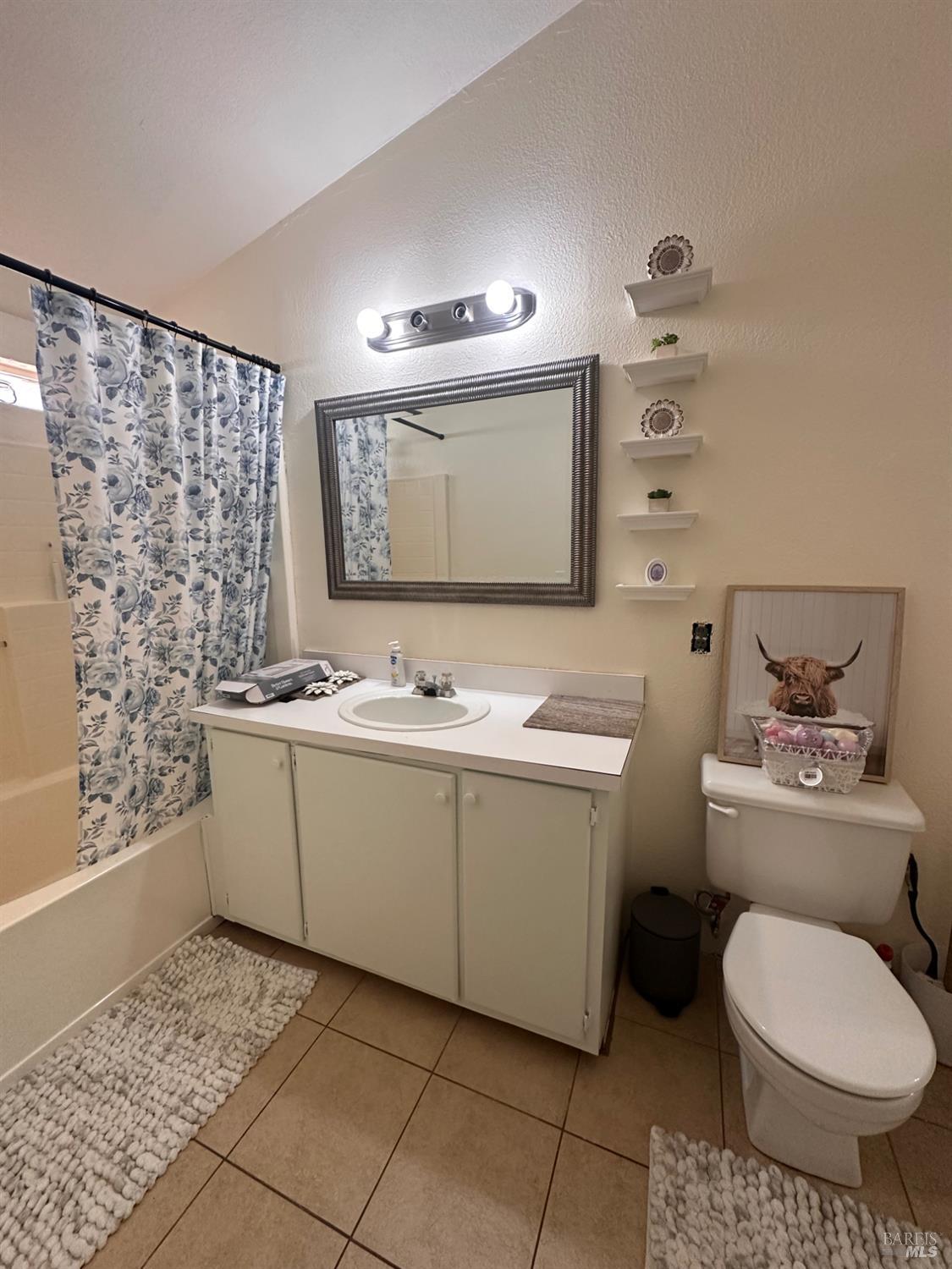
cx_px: 476
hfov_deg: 85.7
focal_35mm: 14
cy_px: 634
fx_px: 513
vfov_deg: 102.1
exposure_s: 1/120
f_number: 2.2
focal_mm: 2.22
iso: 320
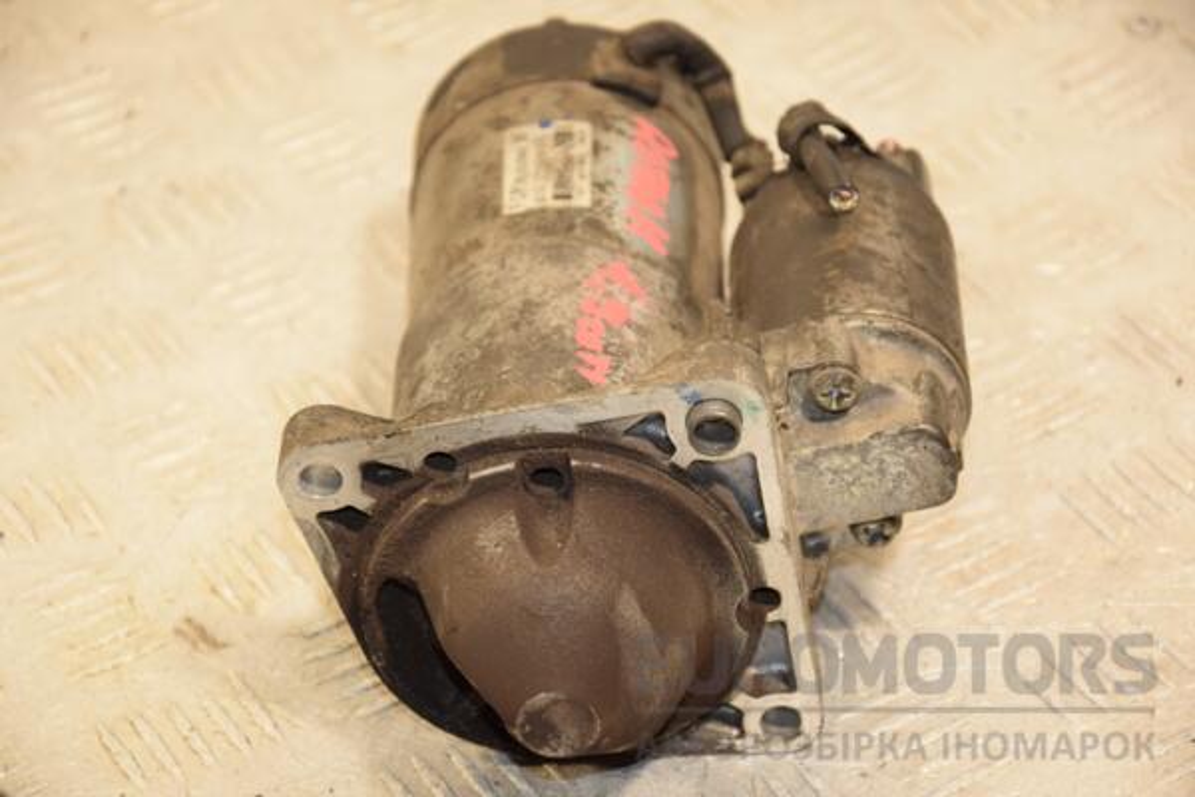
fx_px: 4481
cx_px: 598
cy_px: 398
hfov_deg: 15.2
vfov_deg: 10.2
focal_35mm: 135
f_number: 5.6
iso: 800
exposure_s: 1/125
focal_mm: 90
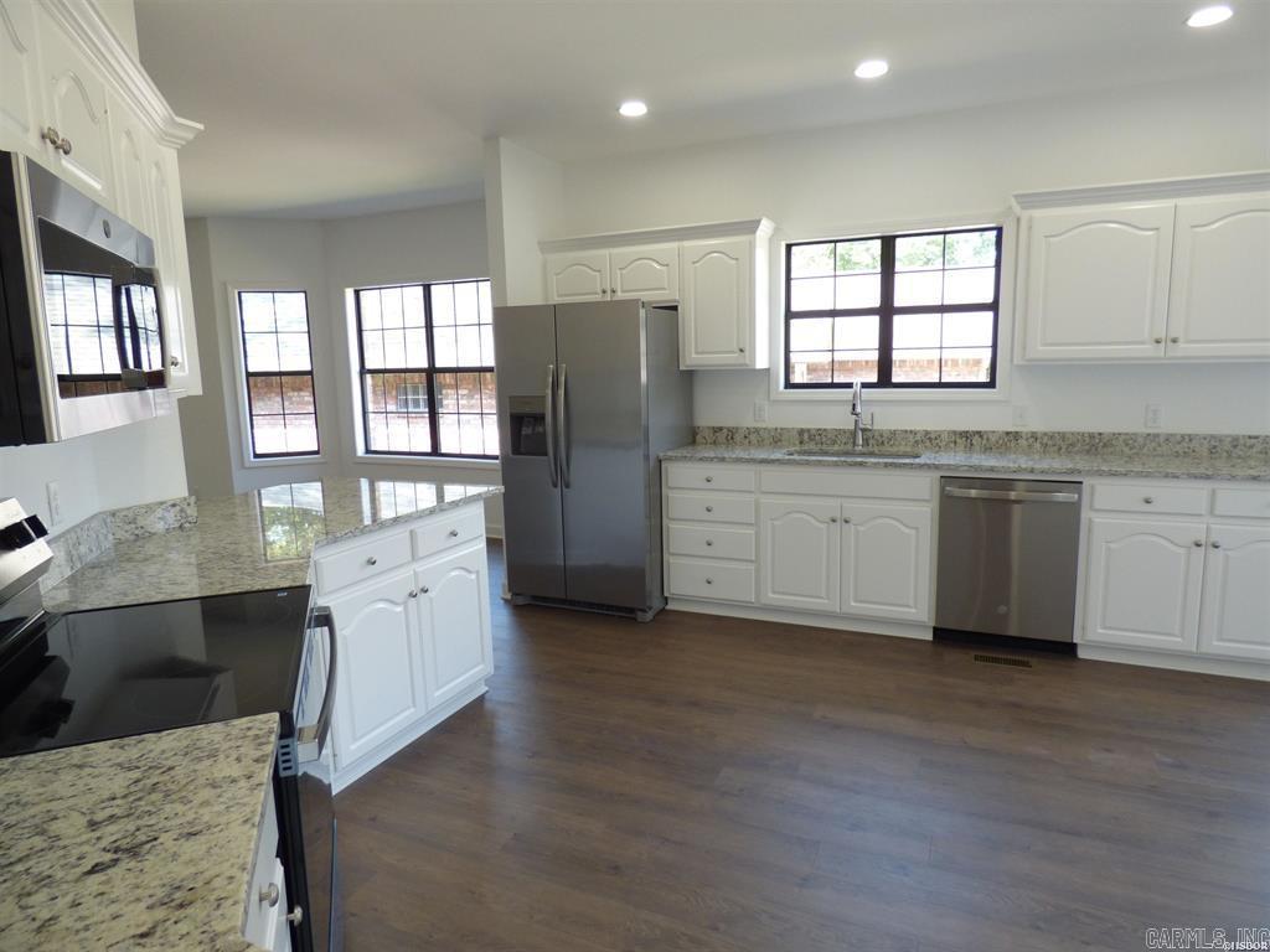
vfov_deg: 66.0
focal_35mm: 20
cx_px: 635
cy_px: 476
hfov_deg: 81.7
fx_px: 734
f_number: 2.8
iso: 125
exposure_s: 1/60
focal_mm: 3.58
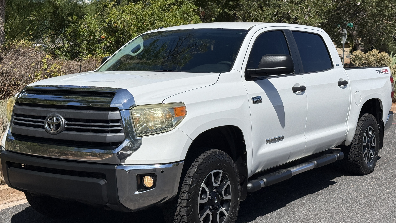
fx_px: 577
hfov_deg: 37.8
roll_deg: +0.4
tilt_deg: -5.9
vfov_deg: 21.8
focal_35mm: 55
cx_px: 192
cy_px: 103
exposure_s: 1/9901
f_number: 1.78
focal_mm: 6.76
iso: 80
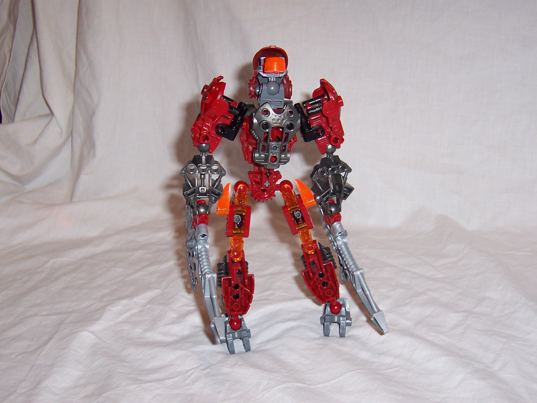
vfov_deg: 28.0
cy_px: 202
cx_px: 268
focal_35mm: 52
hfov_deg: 36.8
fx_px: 807
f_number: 3.4
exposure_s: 1/60
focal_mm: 8
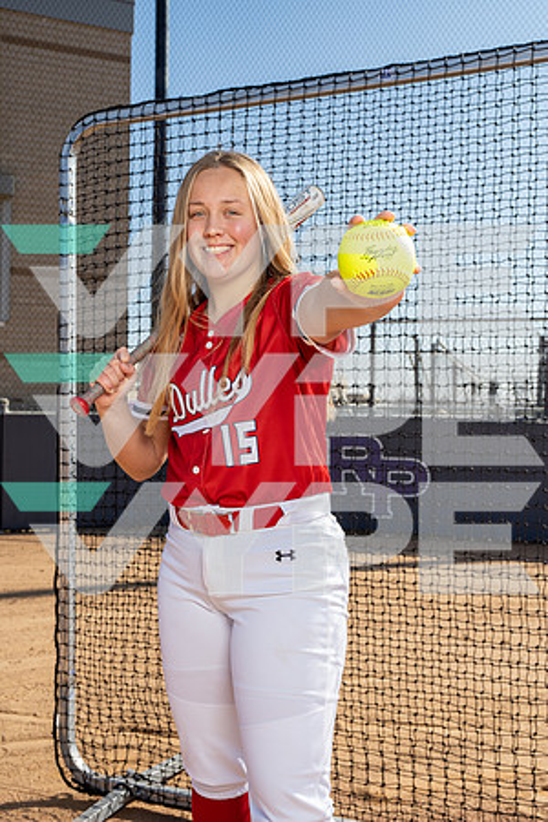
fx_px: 1005
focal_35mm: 44
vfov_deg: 44.5
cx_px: 274
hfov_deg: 30.5
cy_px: 411
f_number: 8
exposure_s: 1/250
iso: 125
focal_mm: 44
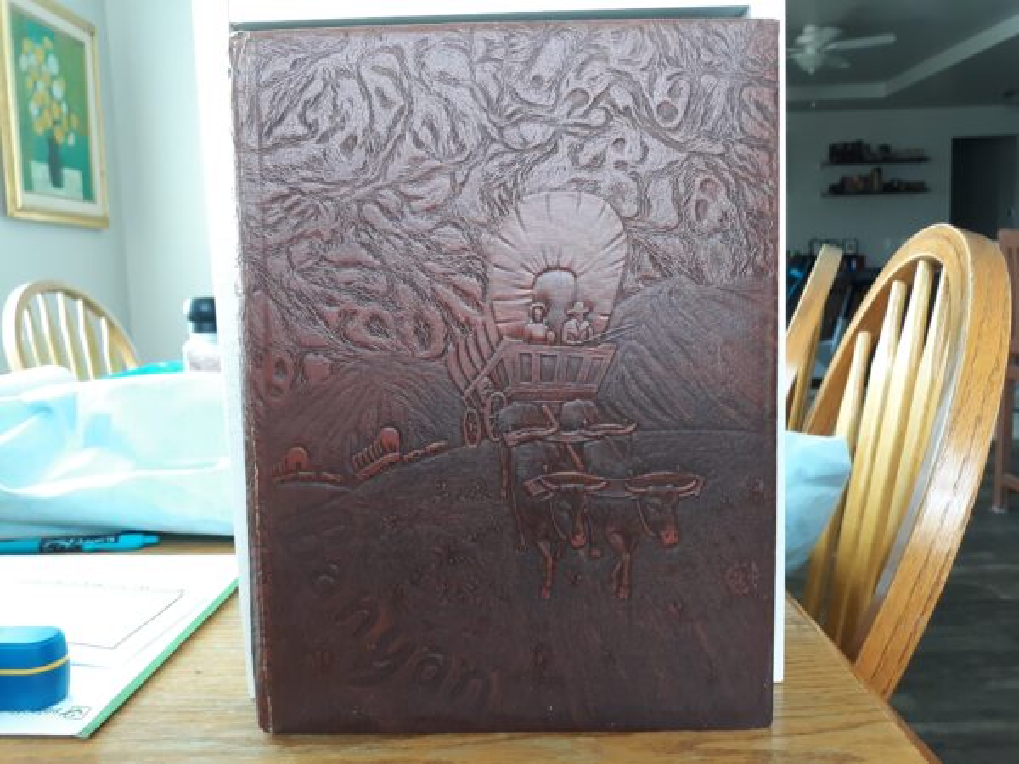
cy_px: 382
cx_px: 510
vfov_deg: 49.7
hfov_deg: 63.4
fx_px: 824
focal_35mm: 28
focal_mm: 3.7
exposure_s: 1/40
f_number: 1.7
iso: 80
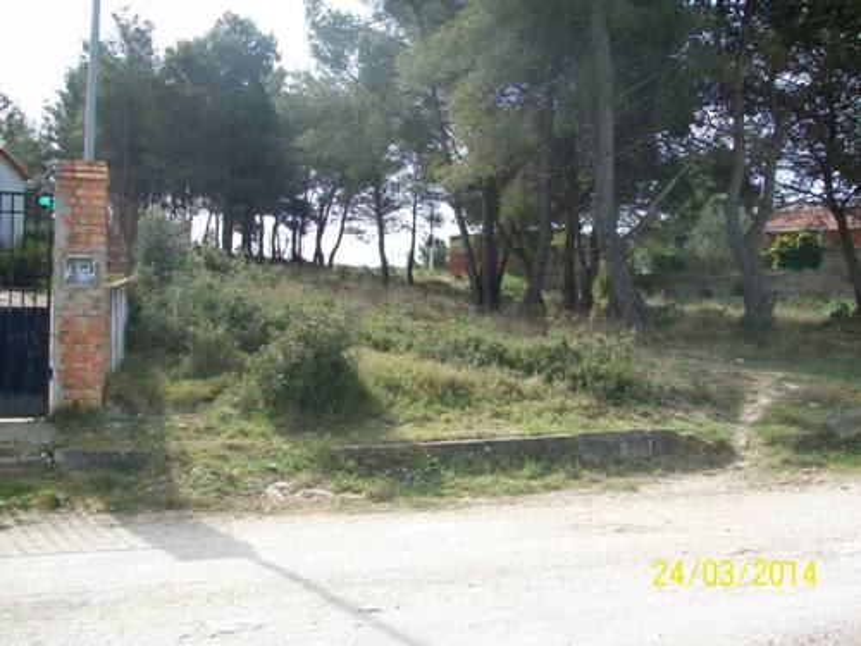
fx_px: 846
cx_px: 430
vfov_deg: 41.8
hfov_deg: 54.0
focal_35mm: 34
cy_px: 323
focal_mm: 5.7
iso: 80
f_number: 2.8
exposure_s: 1/500
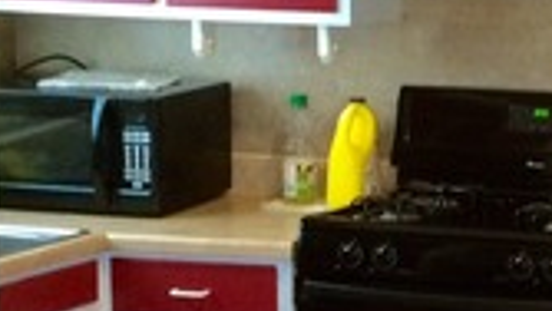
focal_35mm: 121
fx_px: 1771
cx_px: 800
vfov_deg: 10.0
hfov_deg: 16.3
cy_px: 162
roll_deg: -1.4
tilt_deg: -6.9
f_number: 2.2
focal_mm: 4.15
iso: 160
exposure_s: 1/30
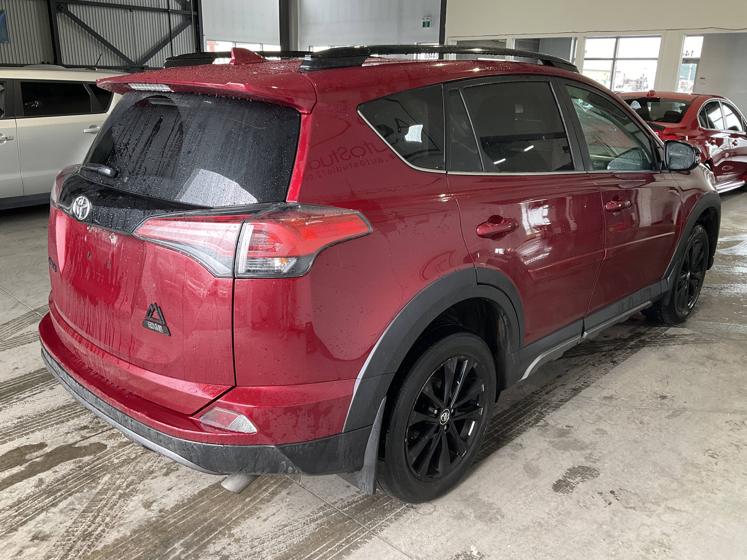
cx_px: 374
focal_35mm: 29
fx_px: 626
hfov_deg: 61.7
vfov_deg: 48.2
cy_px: 280
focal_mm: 3
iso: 50
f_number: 1.8
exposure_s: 1/122
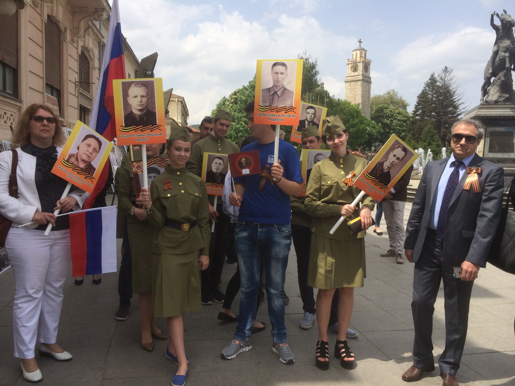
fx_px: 431
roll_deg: -2.5
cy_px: 193
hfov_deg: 61.7
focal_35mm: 29
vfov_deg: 48.2
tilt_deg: -1.7
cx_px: 258
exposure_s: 1/2053
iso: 32
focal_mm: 4.15
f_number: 2.2
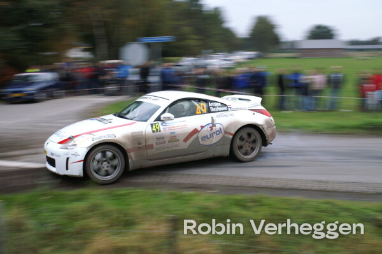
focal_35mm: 45
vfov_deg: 29.8
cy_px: 127
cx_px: 191
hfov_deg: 43.6
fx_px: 477
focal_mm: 30
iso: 400
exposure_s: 1/40
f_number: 5
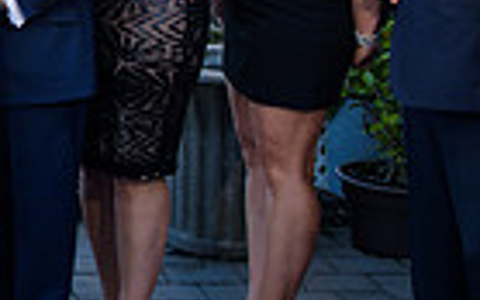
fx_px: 1505
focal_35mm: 115
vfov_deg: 11.2
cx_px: -183
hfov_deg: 16.8
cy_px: -74
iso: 200
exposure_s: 1/250
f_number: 4.5
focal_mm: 27
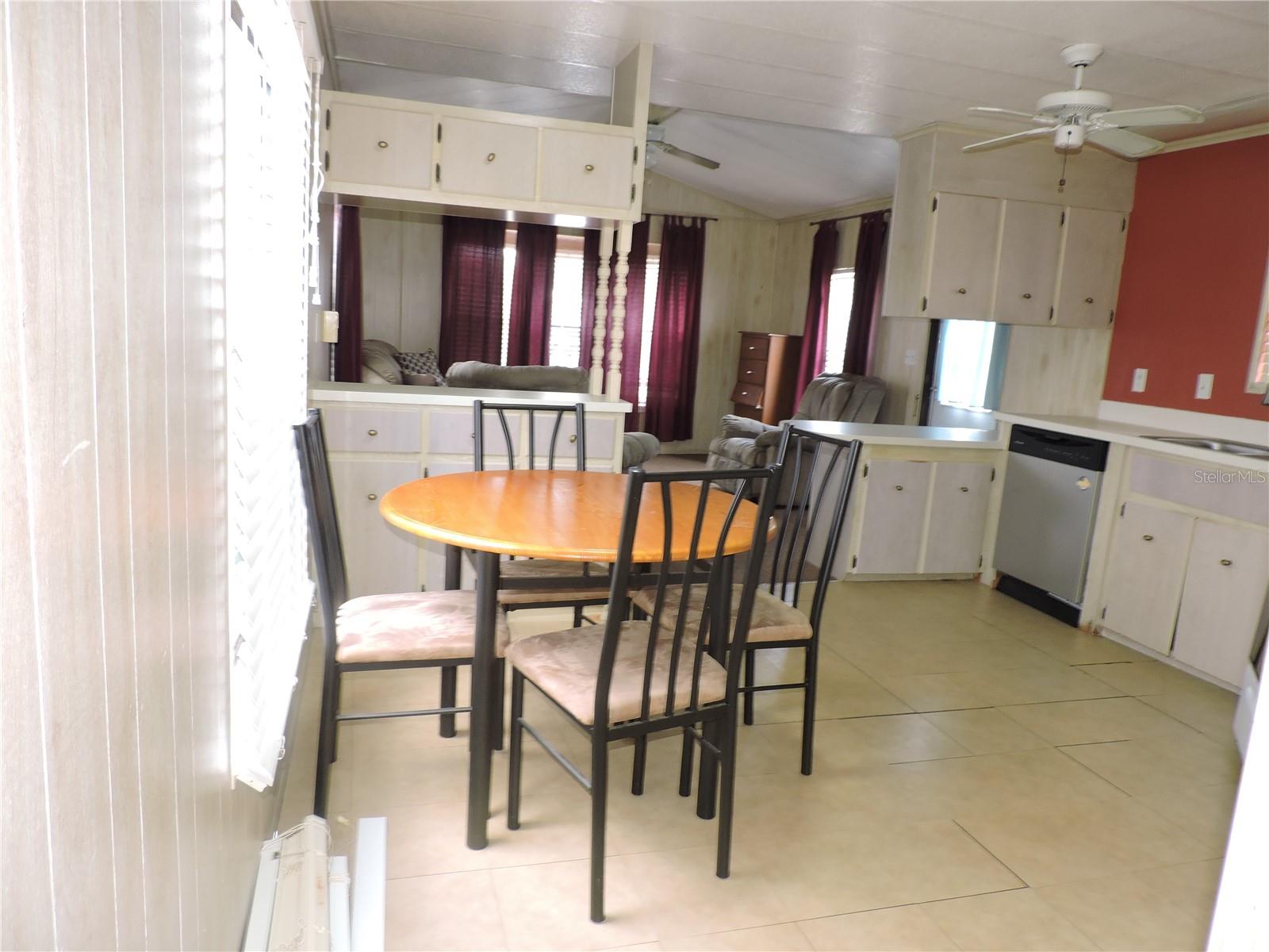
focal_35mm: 24
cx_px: 634
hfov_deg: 71.6
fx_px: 880
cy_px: 476
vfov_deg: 56.8
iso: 200
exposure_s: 1/30
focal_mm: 4.3
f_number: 3
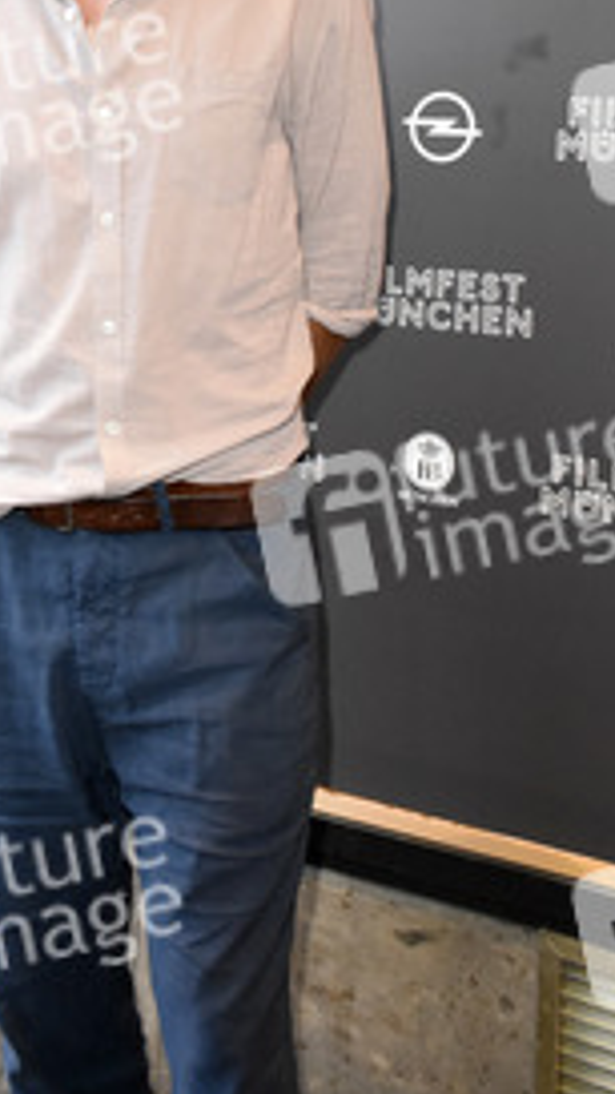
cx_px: 92
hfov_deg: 19.8
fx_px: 1739
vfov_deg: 34.3
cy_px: 310
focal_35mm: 60
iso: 3200
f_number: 6.3
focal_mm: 26
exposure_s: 1/60
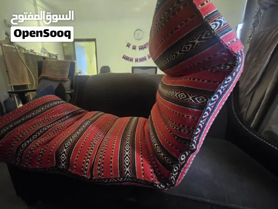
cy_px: 104
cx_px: 139
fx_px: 104
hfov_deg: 106.2
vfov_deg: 89.9
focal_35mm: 13
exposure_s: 1/25
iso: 2000
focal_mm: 1.74
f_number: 2.2
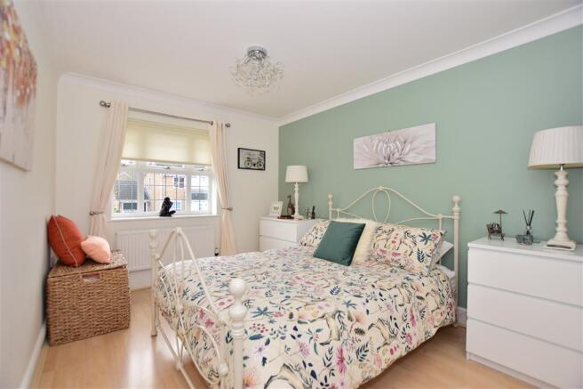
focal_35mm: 15
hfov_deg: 100.4
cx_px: 292
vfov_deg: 77.3
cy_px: 194
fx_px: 243
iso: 200
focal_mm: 10
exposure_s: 1/100
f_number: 5
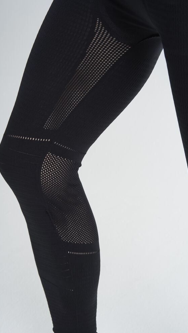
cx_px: 93
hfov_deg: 20.7
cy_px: 167
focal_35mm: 58
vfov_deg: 36.0
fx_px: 514
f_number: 11
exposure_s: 1/200
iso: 100
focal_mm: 55
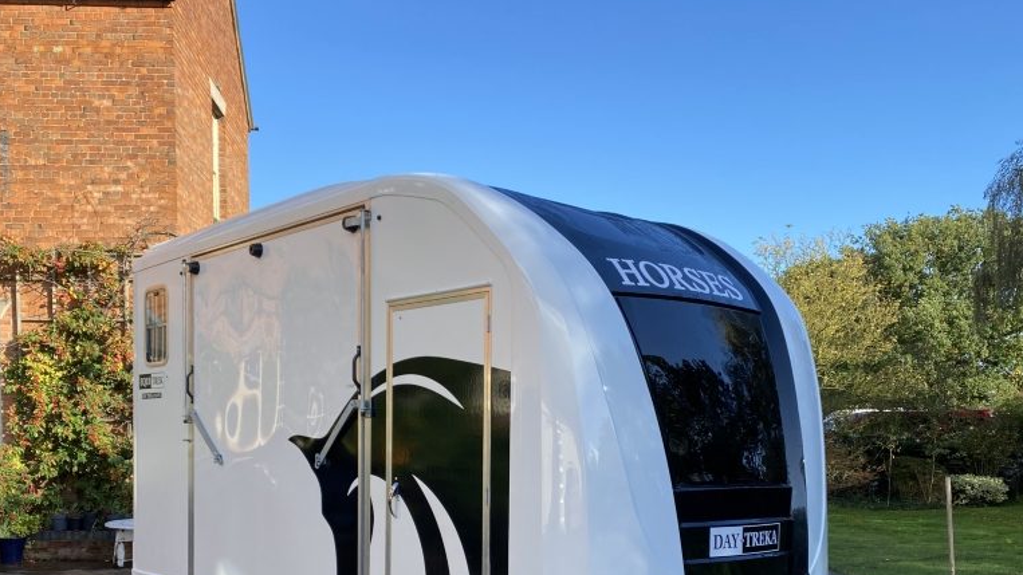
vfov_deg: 30.4
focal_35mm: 38
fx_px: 1031
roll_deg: +0.0
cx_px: 511
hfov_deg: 52.8
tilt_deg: -2.0
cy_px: 460
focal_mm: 4.25
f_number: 1.8
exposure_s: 1/767
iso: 32
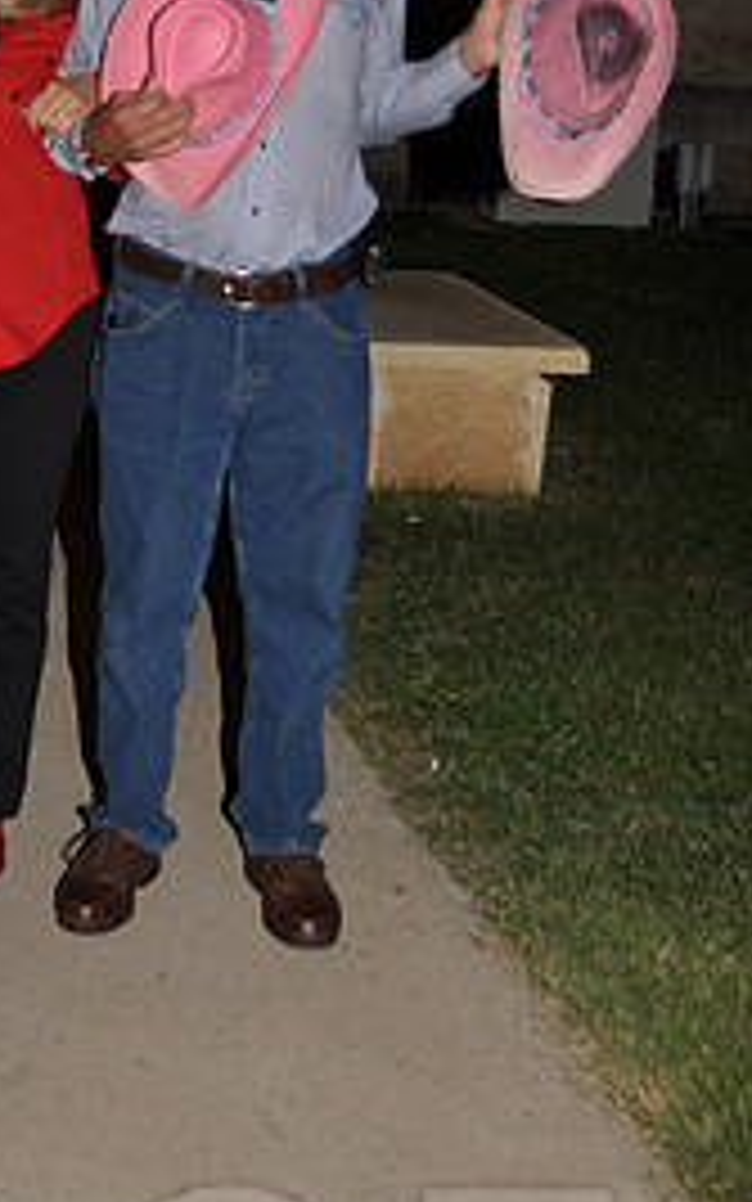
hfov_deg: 17.2
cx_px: -106
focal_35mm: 73
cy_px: 261
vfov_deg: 27.7
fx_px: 2392
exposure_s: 1/125
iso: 250
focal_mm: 22
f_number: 3.5
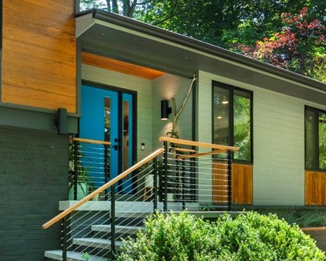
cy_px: 197
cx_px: 125
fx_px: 386
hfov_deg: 45.4
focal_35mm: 40
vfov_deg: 36.5
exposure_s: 1/2500
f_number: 6.3
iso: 100
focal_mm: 16
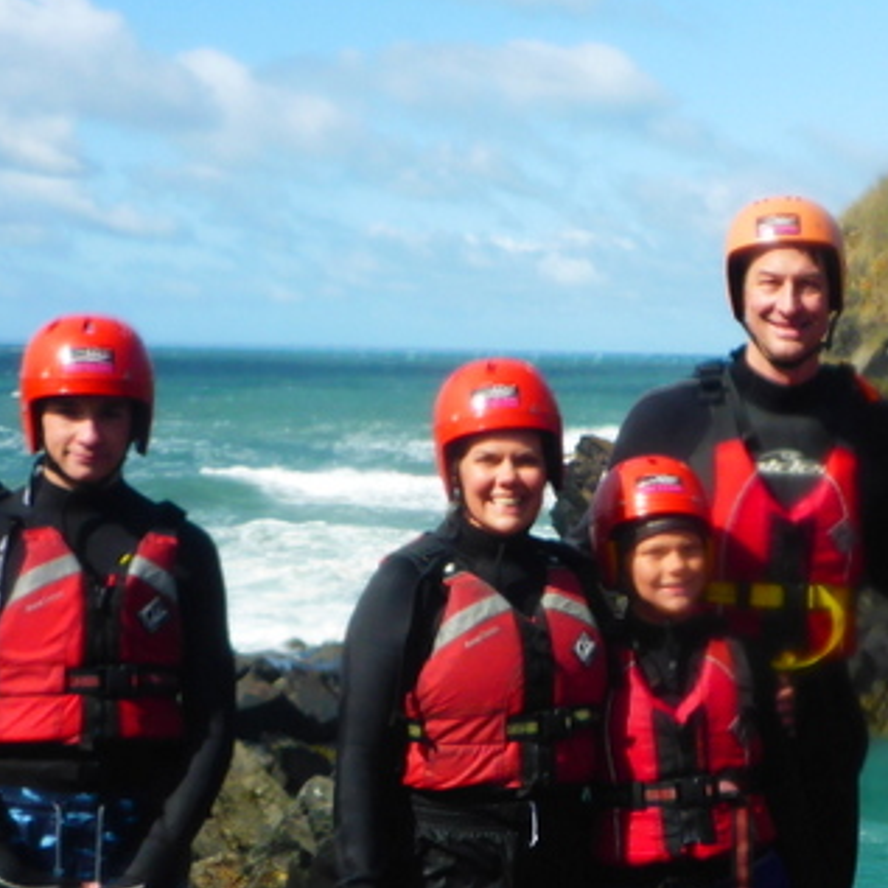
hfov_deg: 21.2
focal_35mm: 80
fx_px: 2322
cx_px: 782
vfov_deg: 21.6
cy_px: 476
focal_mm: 4.9
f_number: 3.3
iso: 100
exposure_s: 1/1000
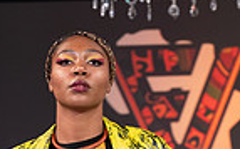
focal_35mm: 304
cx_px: 138
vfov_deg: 4.2
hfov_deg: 6.9
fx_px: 1986
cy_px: 367
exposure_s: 1/400
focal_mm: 95
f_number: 5.6
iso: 2000
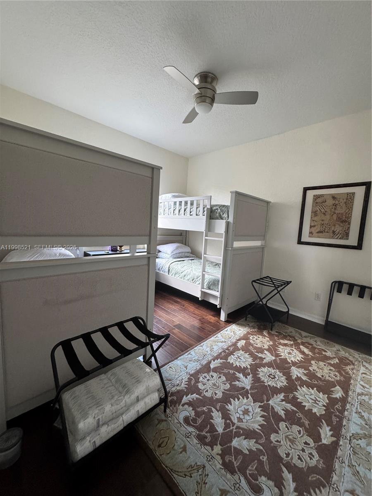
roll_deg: -3.6
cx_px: 186
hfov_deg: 85.7
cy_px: 248
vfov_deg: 102.1
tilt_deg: -7.5
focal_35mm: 14
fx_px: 201
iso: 320
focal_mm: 2.22
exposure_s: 1/72
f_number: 2.2
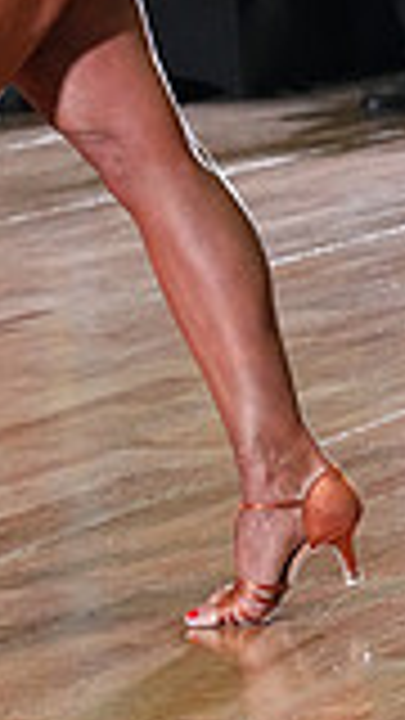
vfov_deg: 8.0
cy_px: -212
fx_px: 5078
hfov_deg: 4.5
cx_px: -367
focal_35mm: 266
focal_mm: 70
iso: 8000
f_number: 5.6
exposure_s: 1/400
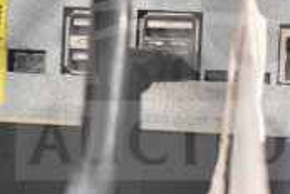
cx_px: 203
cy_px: 48
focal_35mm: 164
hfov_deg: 12.5
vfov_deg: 8.4
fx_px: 1321
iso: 5600
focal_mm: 31
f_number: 4.2
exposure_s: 1/50
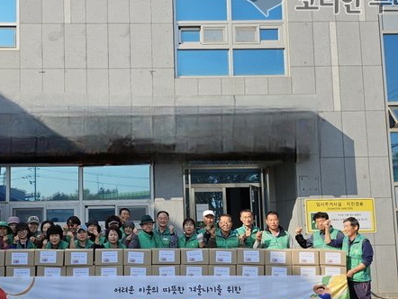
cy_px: 185
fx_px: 437
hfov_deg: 48.2
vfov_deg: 37.5
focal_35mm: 38
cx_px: 133
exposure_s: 1/3333
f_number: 1.8
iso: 50
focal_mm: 5
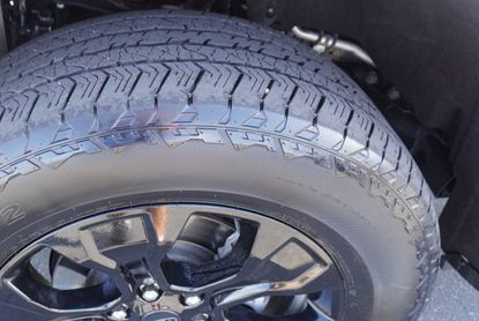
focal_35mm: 37
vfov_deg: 35.5
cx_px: 129
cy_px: 230
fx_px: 493
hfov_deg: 50.0
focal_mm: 16
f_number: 4
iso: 250
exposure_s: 1/60
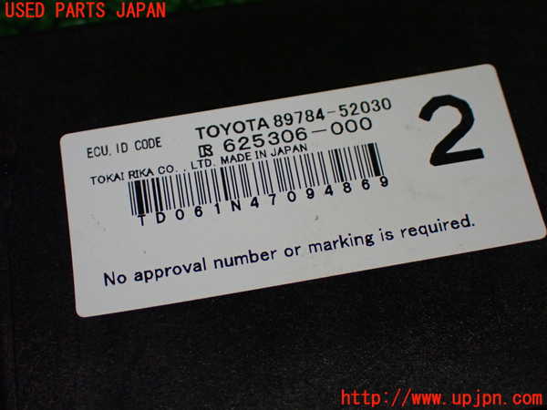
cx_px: 274
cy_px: 205
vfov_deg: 21.9
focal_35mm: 67
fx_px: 1059
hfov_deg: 29.0
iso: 800
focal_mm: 11.88
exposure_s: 1/250
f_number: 3.8
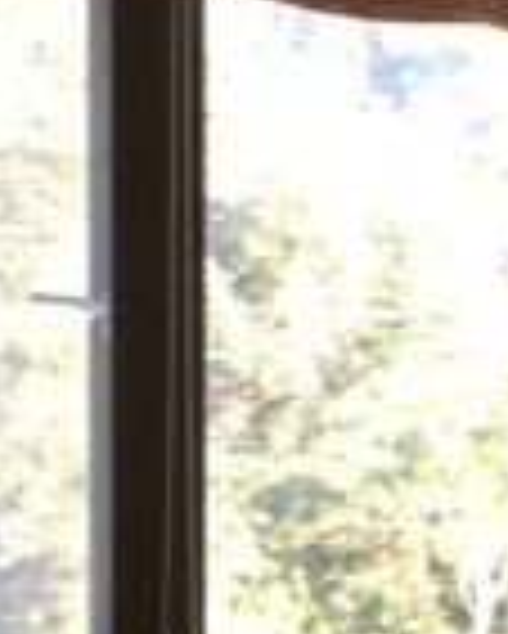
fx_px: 2891
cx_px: 1497
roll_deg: -1.2
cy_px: 760
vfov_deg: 12.2
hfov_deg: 8.5
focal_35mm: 154
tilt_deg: -1.7
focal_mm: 4.15
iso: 40
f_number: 2.2
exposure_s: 1/30
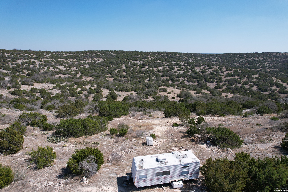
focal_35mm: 22
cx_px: 144
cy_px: 96
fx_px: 176
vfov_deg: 57.2
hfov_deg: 78.6
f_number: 2.8
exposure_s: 1/2000
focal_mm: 8.38
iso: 130
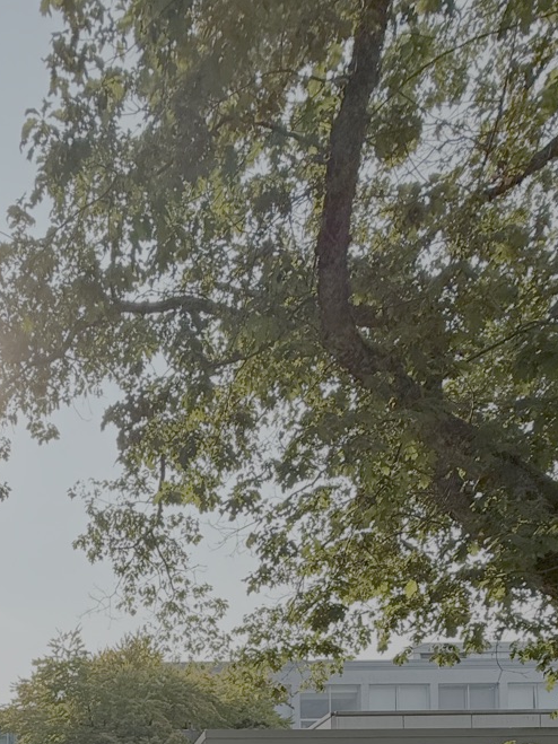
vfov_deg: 38.8
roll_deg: +0.2
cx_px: 64
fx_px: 731
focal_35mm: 34
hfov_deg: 39.1
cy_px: 901
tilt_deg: +1.7
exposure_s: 1/955
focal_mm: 2.22
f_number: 2.2
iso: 64
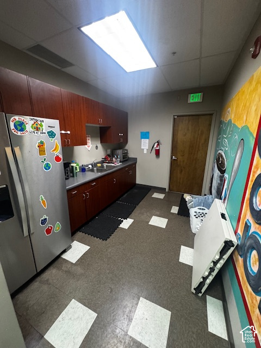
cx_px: 130
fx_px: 141
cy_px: 174
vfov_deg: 102.1
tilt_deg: -15.2
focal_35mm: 14
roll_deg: -0.1
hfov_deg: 85.7
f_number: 2.2
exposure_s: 1/60
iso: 640
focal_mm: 2.22
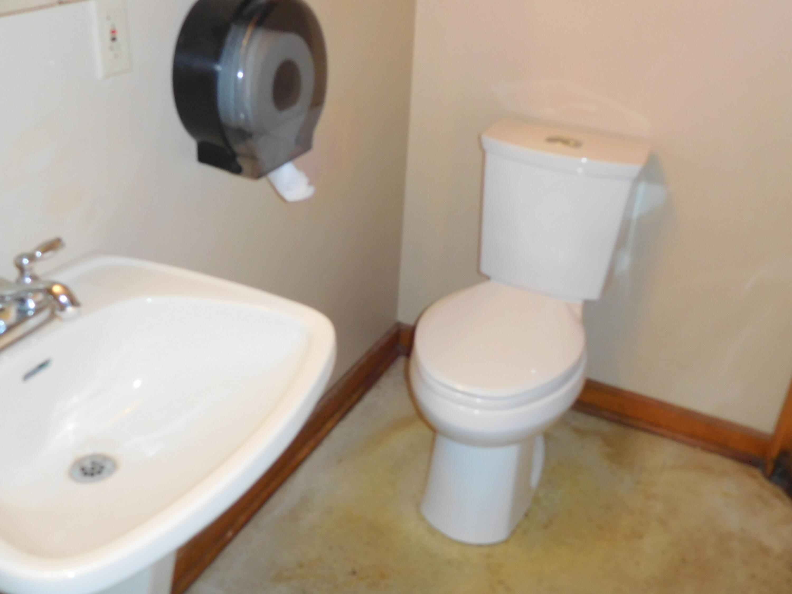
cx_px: 396
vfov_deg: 44.2
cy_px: 297
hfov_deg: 56.8
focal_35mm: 32
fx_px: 732
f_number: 3.6
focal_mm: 5.7
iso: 250
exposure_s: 1/30
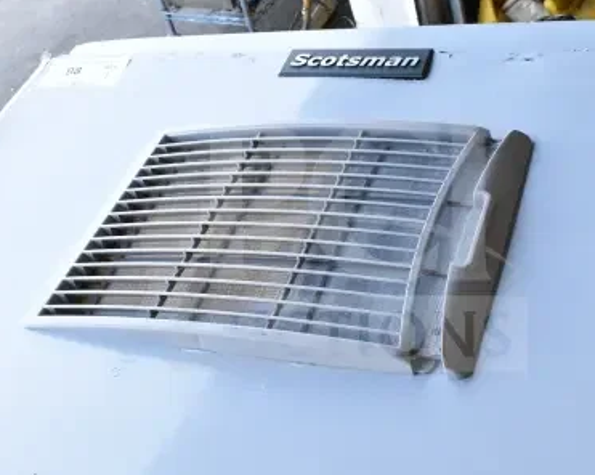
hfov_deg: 36.6
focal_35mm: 51
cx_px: 346
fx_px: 897
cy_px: 245
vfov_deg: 29.6
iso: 6400
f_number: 10
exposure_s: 1/400
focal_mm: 22
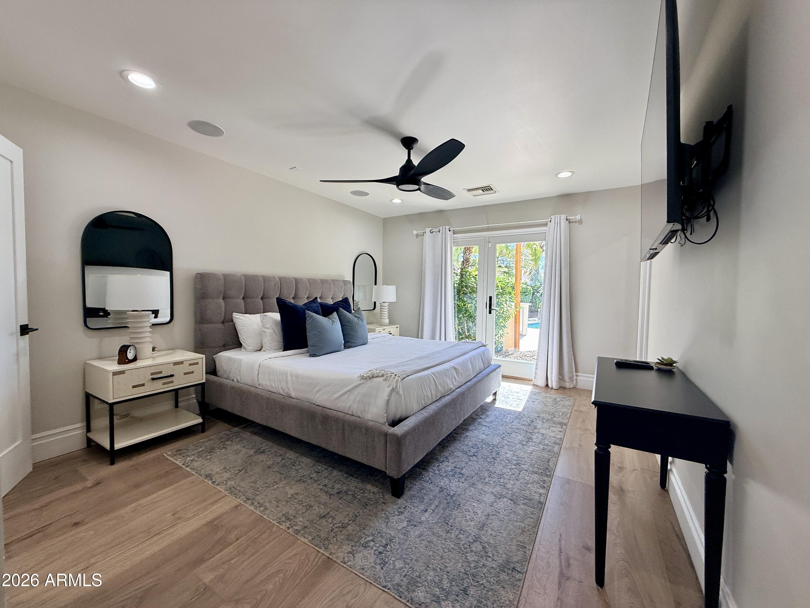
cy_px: 304
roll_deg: -0.7
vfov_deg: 85.7
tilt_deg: -2.6
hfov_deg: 102.1
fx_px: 328
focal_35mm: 14
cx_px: 405
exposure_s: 1/136
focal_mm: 2.22
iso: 64
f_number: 2.2
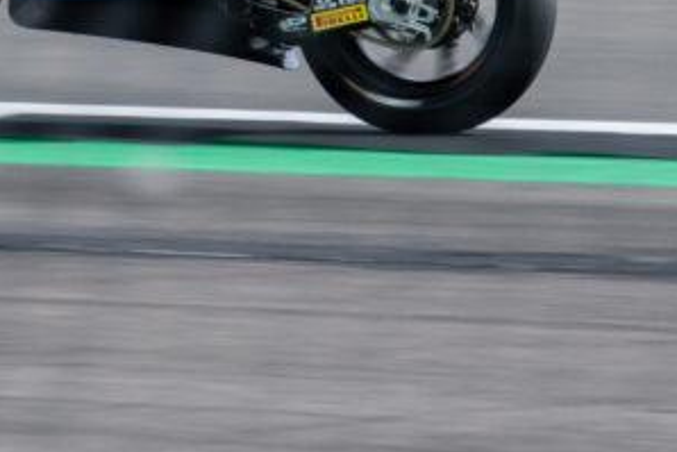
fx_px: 37458
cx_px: 2
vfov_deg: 0.7
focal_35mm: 1991
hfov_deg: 1.0
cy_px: -280
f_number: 7.1
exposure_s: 1/500
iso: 160
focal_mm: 400
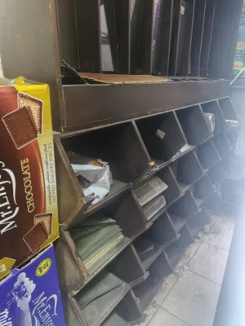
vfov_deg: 73.9
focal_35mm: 23
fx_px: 217
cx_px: 122
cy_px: 163
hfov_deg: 58.9
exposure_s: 1/33.3
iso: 939
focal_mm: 5.56
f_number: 1.8
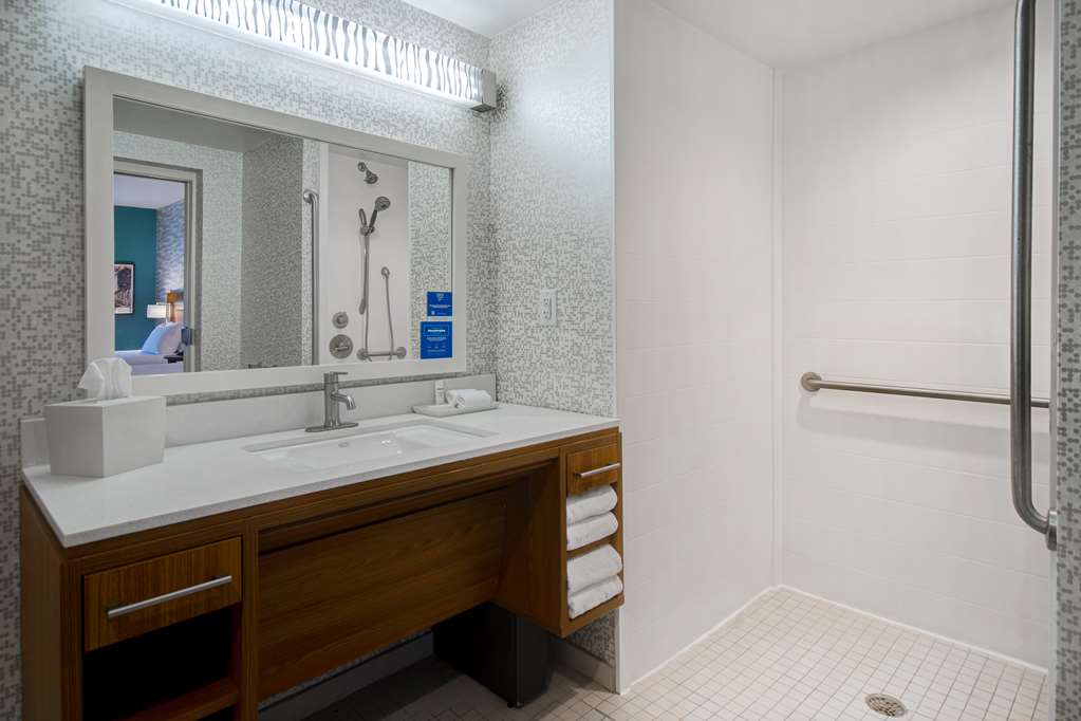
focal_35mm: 20
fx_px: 585
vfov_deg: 63.2
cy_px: 360
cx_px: 540
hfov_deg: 85.4
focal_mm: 13
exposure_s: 1/80
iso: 250
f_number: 7.1
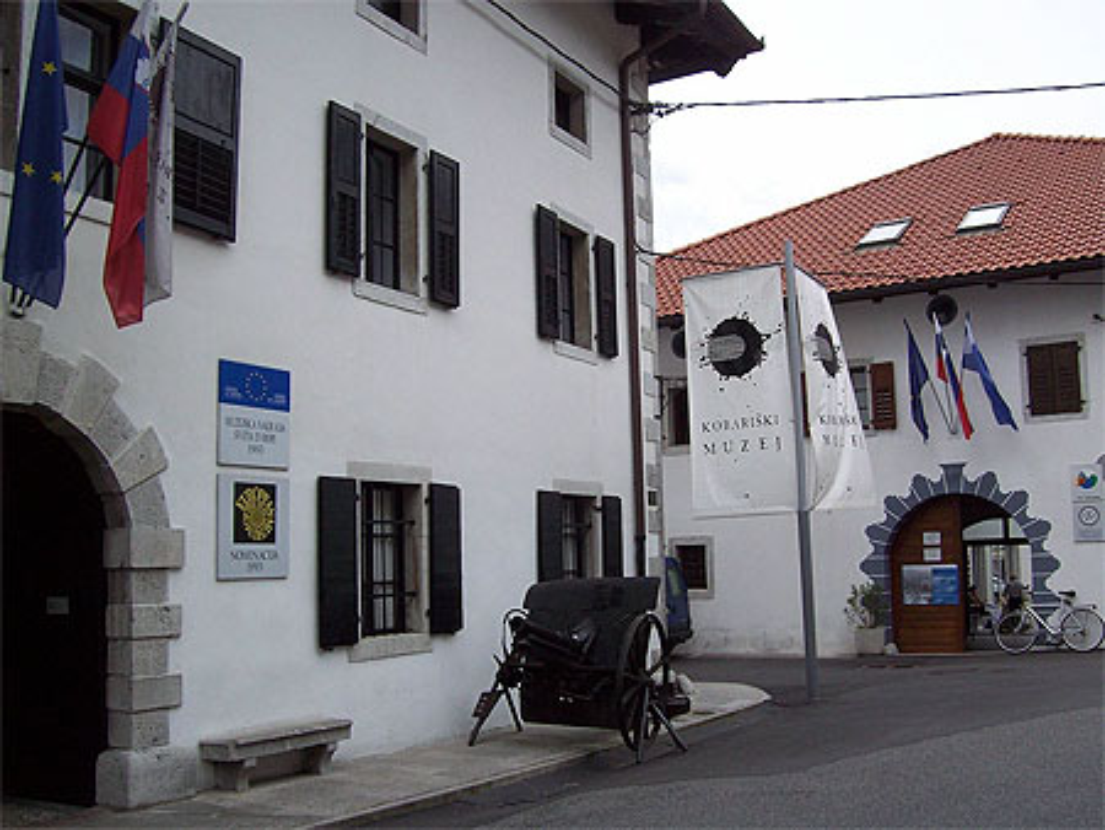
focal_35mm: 36
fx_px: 1150
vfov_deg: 39.7
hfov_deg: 51.3
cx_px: 552
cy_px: 415
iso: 80
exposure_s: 1/419
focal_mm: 6
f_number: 4.8
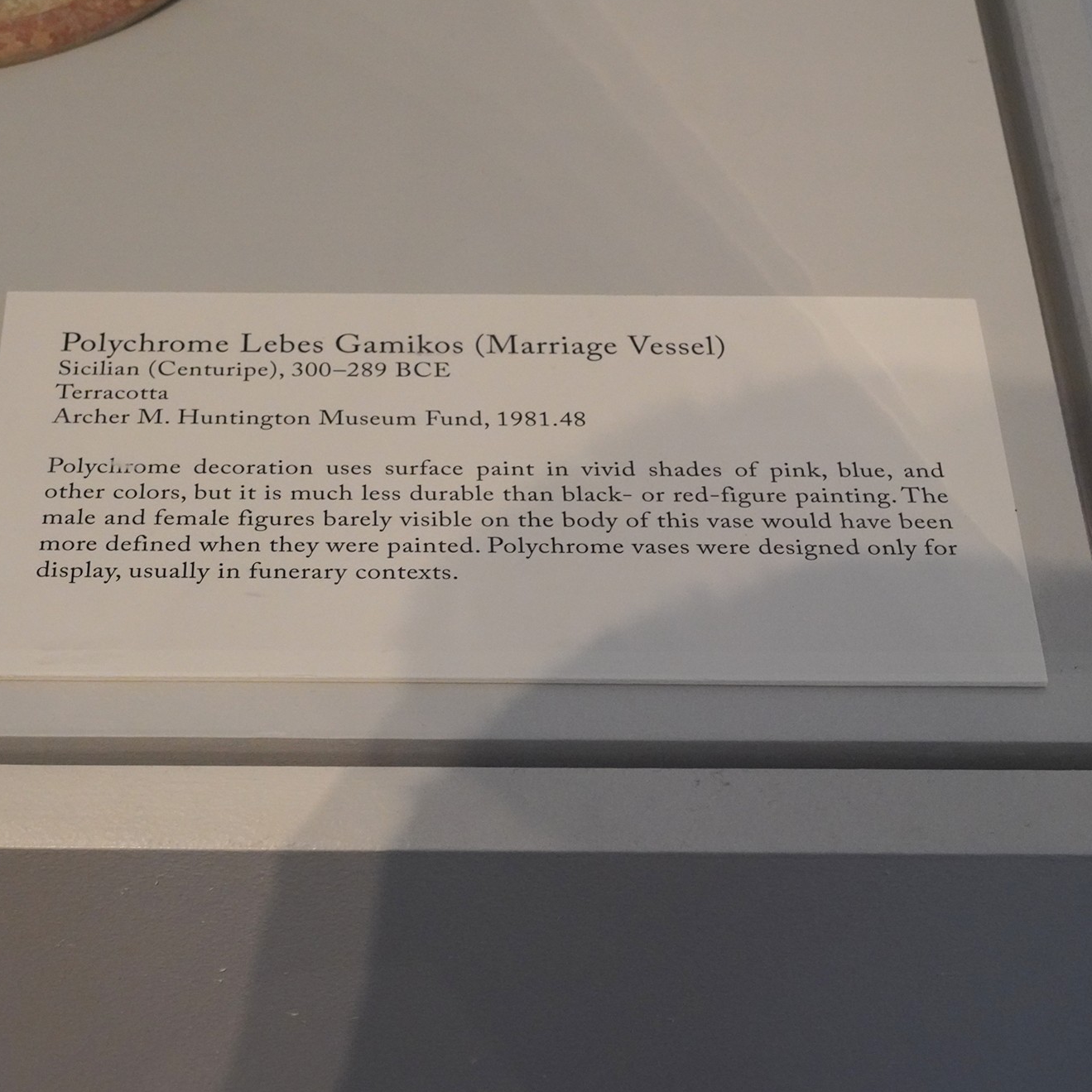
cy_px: 546
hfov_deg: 25.6
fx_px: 2391
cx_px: 398
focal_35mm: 67
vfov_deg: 25.7
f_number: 11
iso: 8000
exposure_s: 1/100
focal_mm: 52
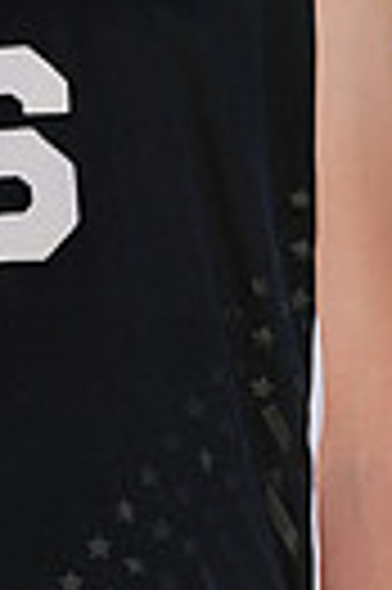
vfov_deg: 1.5
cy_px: -518
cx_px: 52
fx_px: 22172
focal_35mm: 1354
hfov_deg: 1.0
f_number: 6.3
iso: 64
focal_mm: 306
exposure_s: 1/200
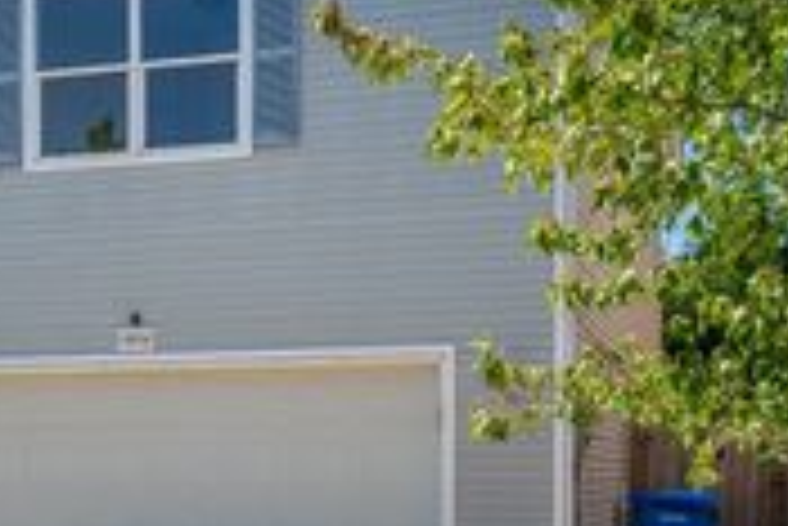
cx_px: -135
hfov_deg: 30.3
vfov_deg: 23.7
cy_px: 369
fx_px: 1249
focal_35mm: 57
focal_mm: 20
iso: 80
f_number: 7.1
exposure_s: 1/250
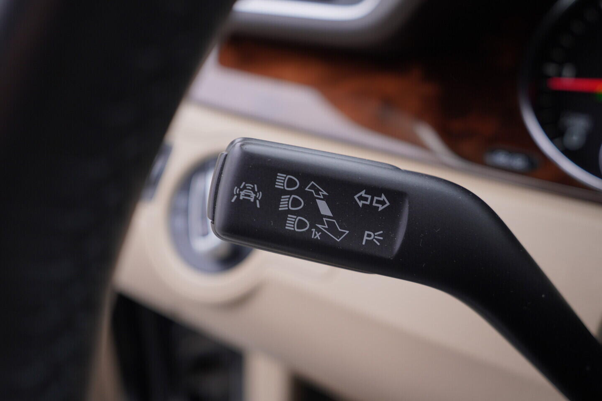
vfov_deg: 36.9
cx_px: 301
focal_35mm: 36
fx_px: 602
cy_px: 200
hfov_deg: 53.1
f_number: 3.2
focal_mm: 24
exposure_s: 1/50
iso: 125
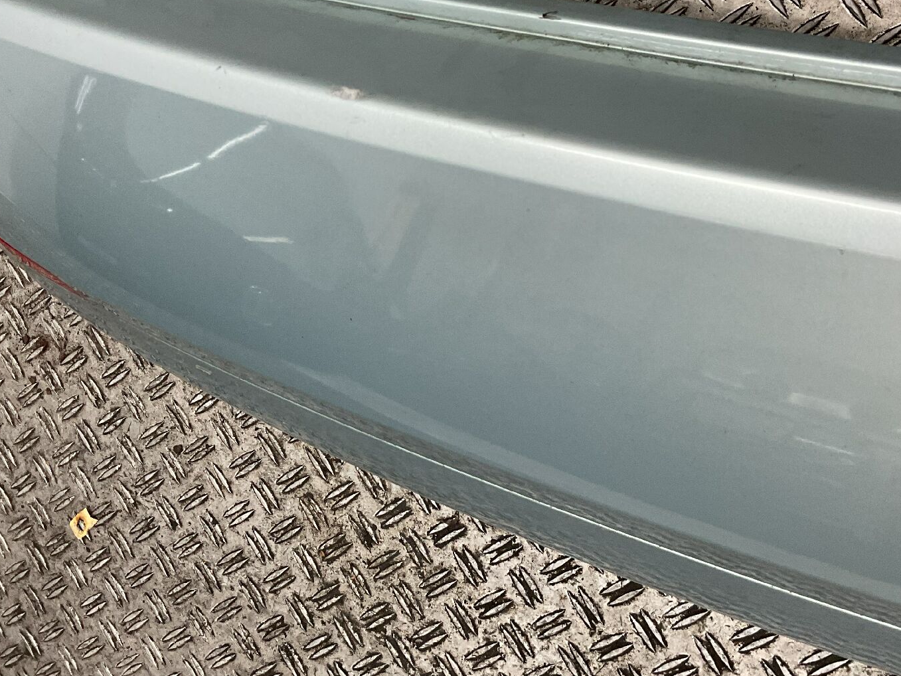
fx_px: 1067
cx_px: 458
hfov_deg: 45.8
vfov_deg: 35.1
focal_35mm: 41
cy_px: 301
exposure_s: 1/100
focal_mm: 3
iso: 64
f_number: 1.8
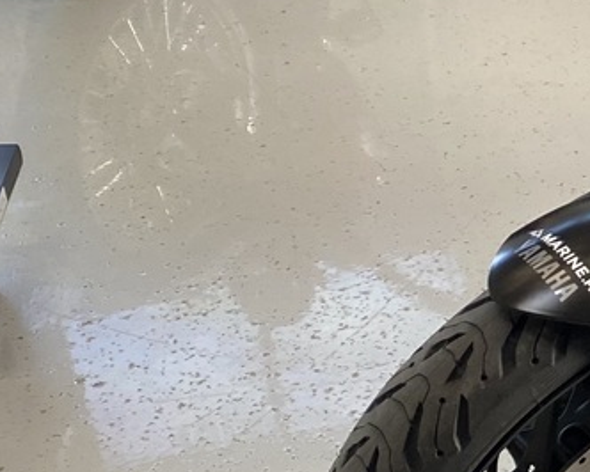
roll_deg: +0.8
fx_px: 1922
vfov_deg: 14.0
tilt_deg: -28.3
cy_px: 172
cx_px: 910
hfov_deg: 15.9
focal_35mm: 110
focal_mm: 4.25
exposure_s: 1/121
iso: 100
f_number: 1.8
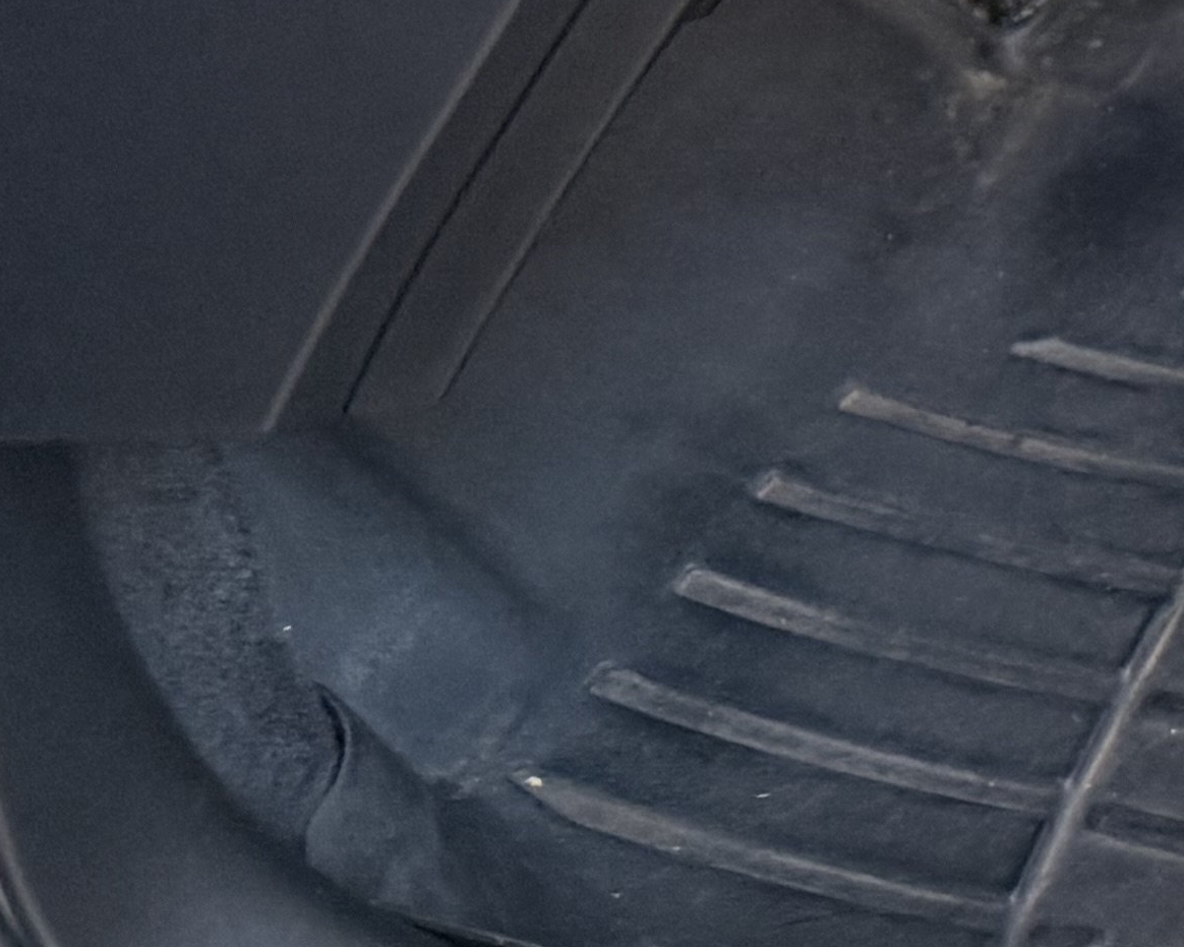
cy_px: -1058
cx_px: 2732
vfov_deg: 11.7
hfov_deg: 13.1
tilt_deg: -27.1
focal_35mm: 115
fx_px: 4029
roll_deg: +0.7
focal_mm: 6.76
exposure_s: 1/60
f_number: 1.78
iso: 250
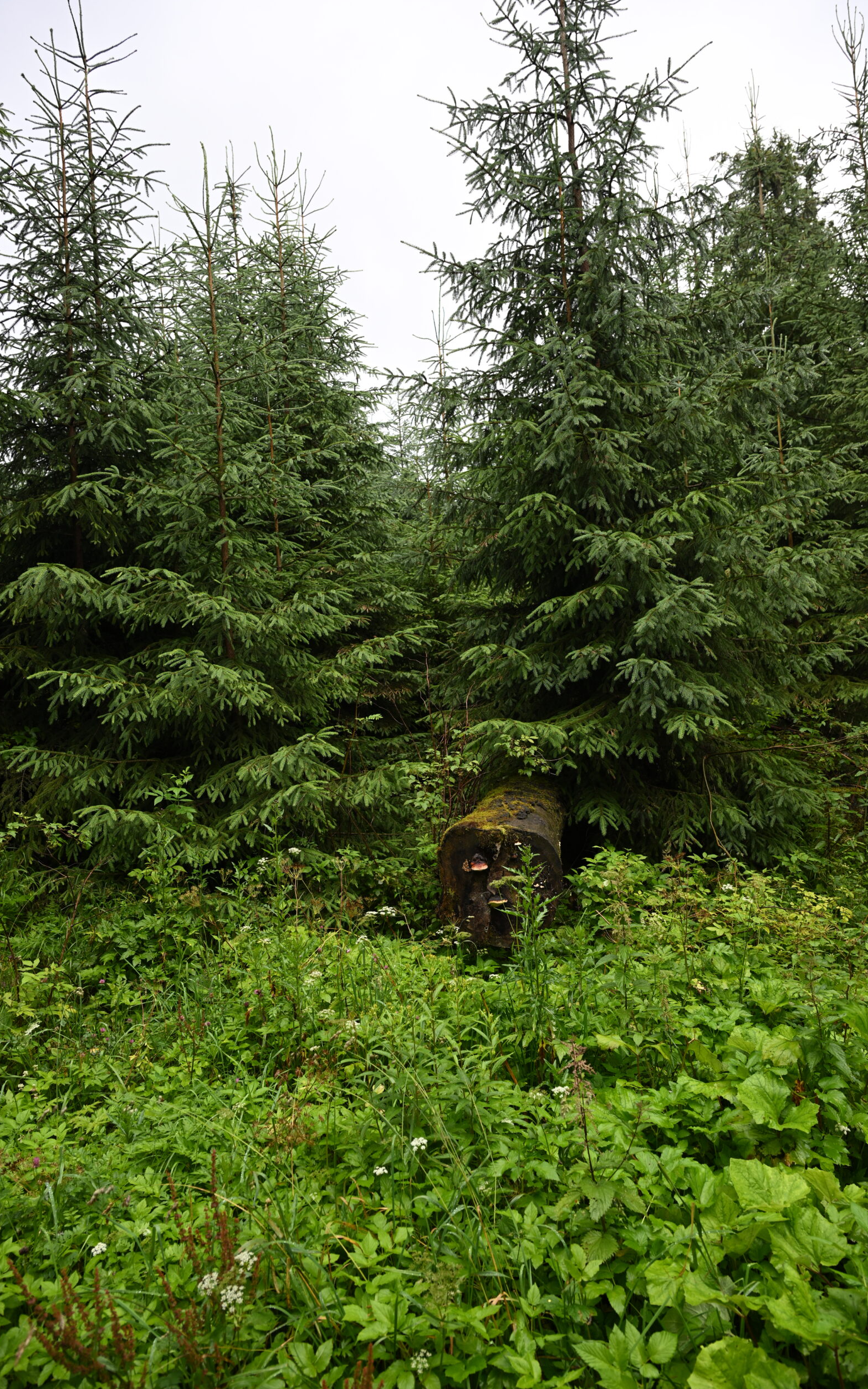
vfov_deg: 72.5
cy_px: 698
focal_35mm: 25
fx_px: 946
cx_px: 450
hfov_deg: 49.3
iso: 100
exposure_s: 1/80
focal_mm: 24
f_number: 4.5
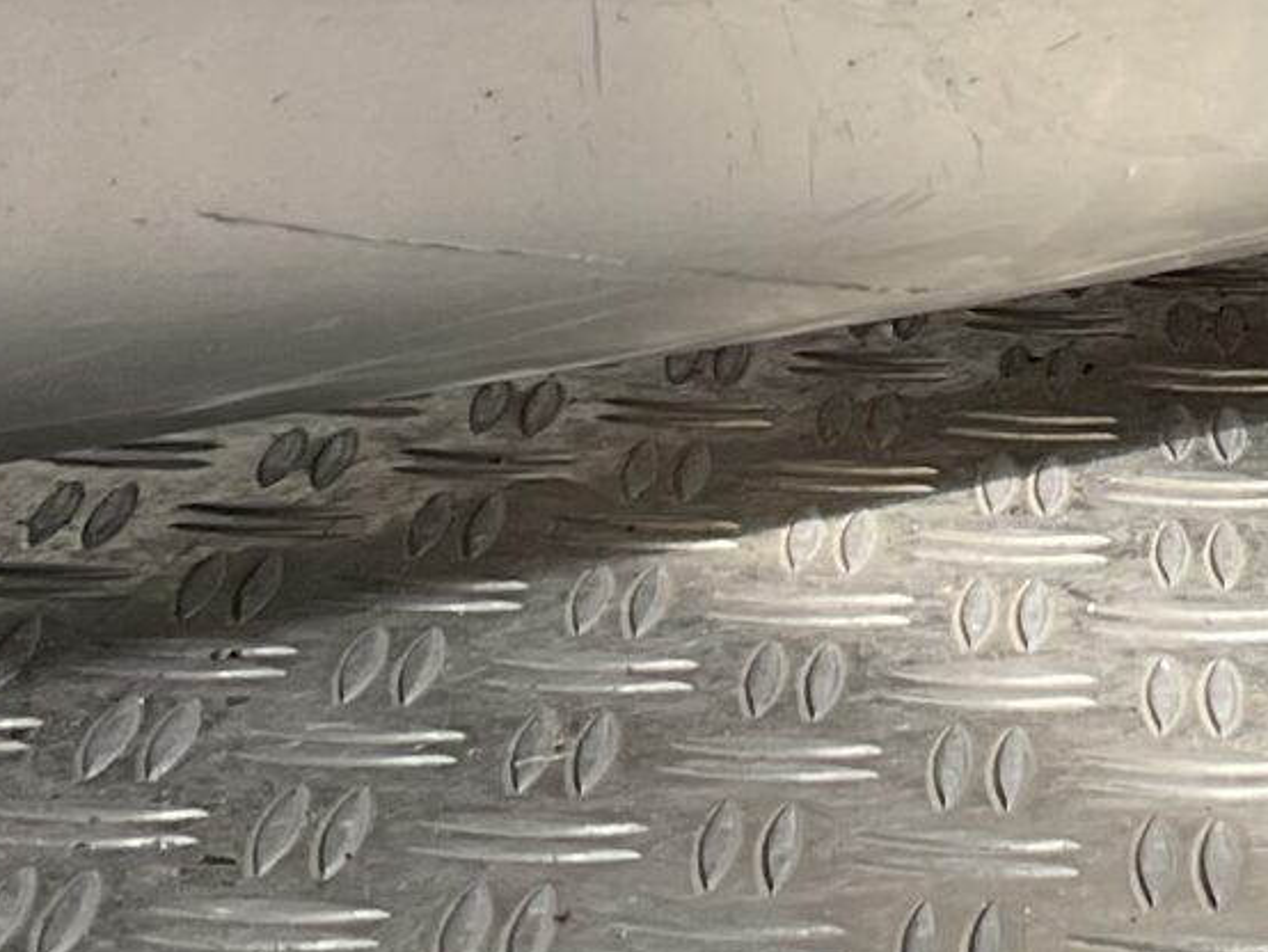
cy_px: -334
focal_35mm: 134
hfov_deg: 14.5
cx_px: 1181
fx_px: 4911
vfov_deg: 10.8
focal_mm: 3
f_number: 1.8
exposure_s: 1/446
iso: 16
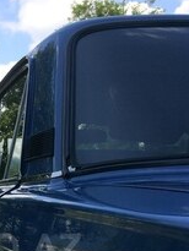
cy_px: 247
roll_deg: -1.9
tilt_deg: +3.2
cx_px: -14
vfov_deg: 26.4
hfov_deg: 20.2
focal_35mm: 70
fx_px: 509
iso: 32
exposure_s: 1/1172
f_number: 2.2
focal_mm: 4.15
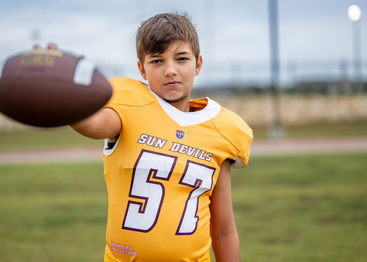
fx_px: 688
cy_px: 116
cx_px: 176
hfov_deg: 29.9
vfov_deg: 21.5
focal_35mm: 66
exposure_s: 1/1600
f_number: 1.2
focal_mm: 50
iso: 320
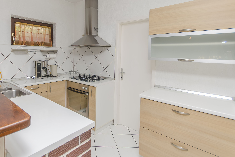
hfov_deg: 81.4
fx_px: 131
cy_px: 59
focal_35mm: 20
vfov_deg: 61.1
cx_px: 80
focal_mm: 10
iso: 100
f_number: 7.1
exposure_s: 1/100
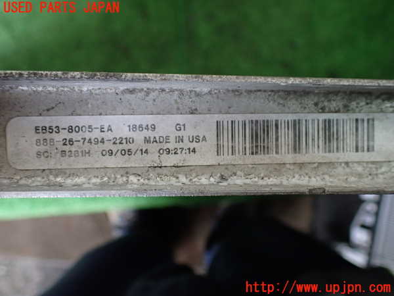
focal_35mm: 30
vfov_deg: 46.8
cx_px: 197
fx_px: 341
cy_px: 148
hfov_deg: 60.0
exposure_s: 1/125
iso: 640
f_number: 2.3
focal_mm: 5.4
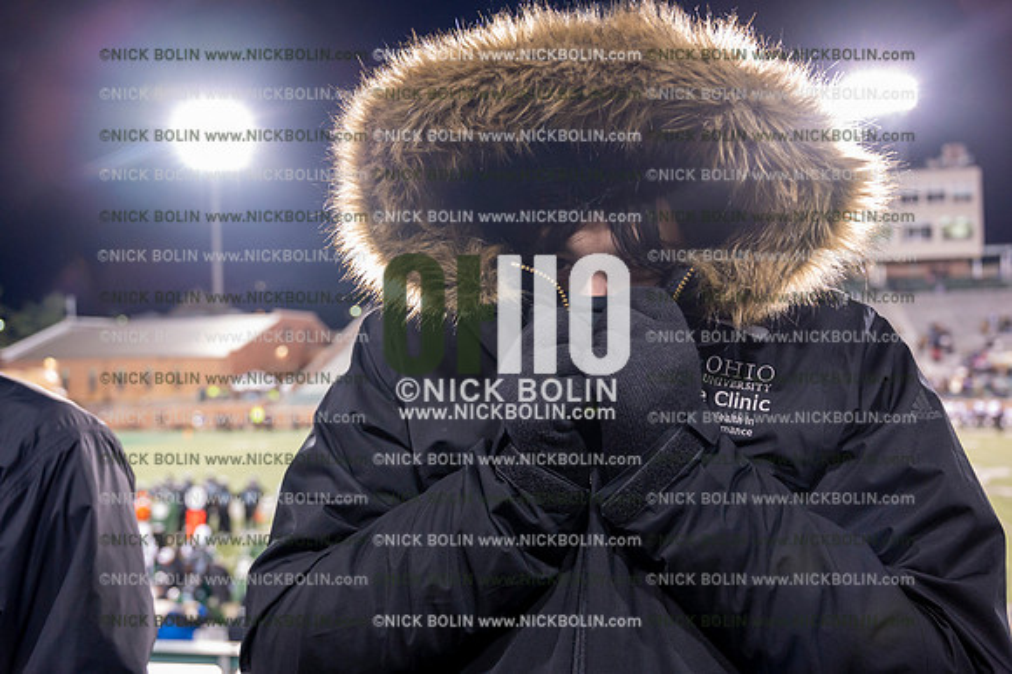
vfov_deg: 37.8
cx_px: 506
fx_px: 983
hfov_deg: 54.5
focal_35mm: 35
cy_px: 337
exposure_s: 1/125
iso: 5000
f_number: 4.5
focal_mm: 35
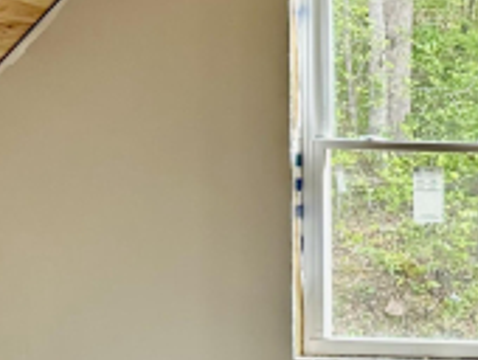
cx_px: 761
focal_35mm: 94
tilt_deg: -4.6
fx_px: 1300
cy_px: 228
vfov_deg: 15.7
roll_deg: -0.9
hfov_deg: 18.1
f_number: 1.78
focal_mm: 6.86
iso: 64
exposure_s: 1/121
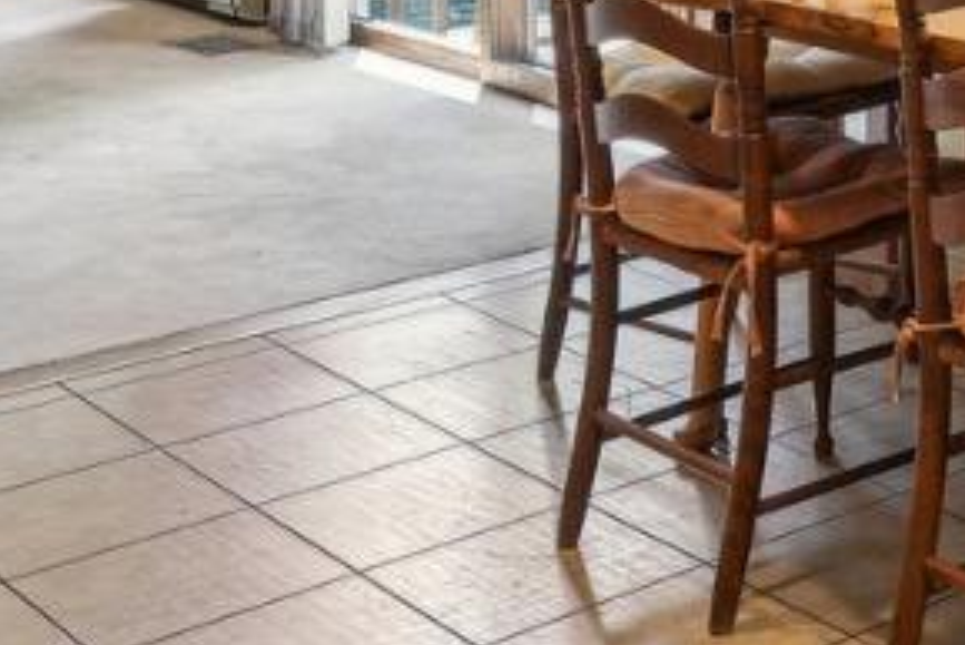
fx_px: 2226
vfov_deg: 15.1
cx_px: 1399
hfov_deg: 21.1
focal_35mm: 83
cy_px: -351
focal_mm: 16
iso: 400
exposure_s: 1/40
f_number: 8
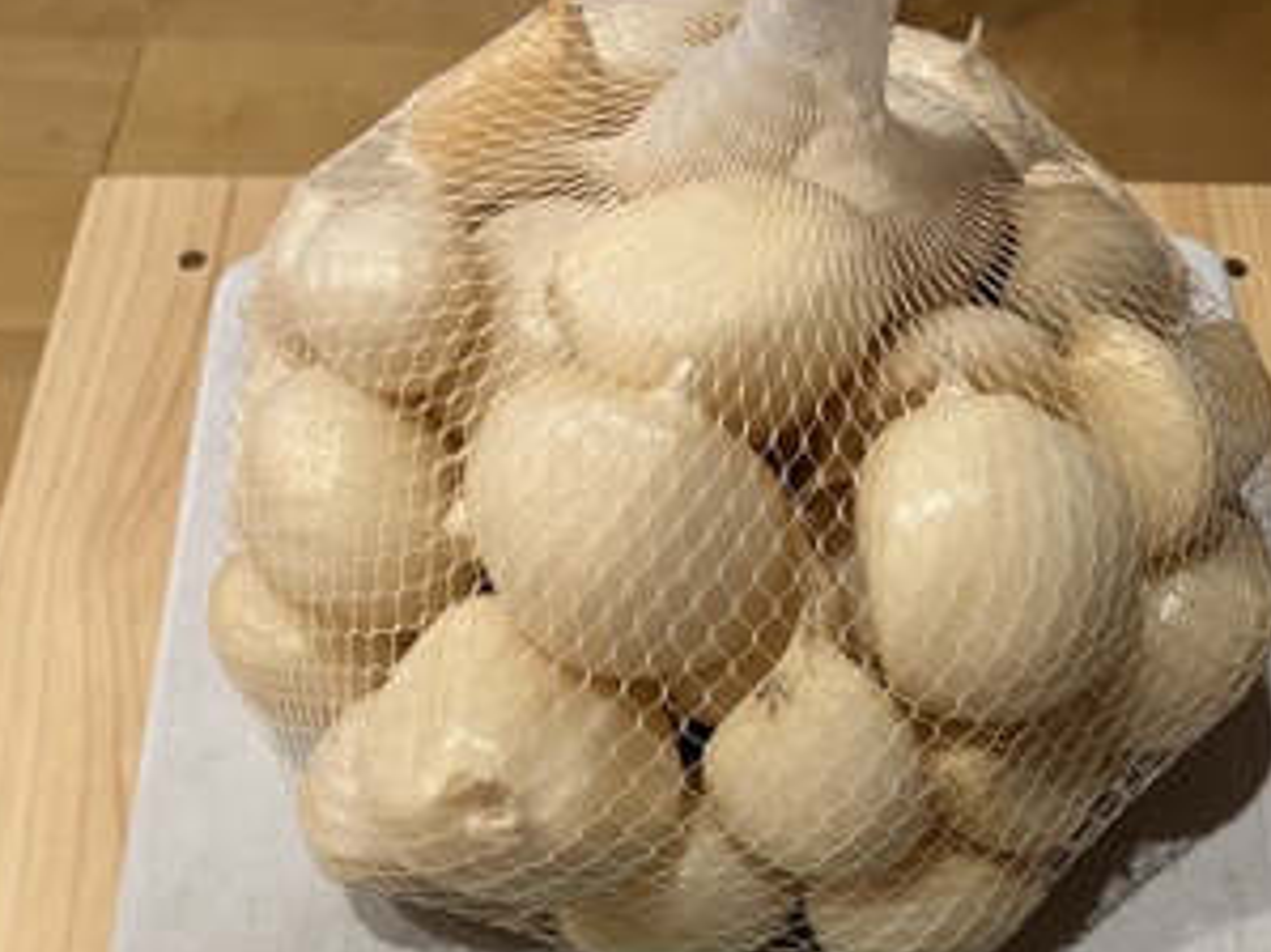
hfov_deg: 41.7
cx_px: 820
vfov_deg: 31.6
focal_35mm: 45
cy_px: 710
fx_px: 1652
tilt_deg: -59.4
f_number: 1.8
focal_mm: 3.99
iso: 160
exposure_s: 1/60
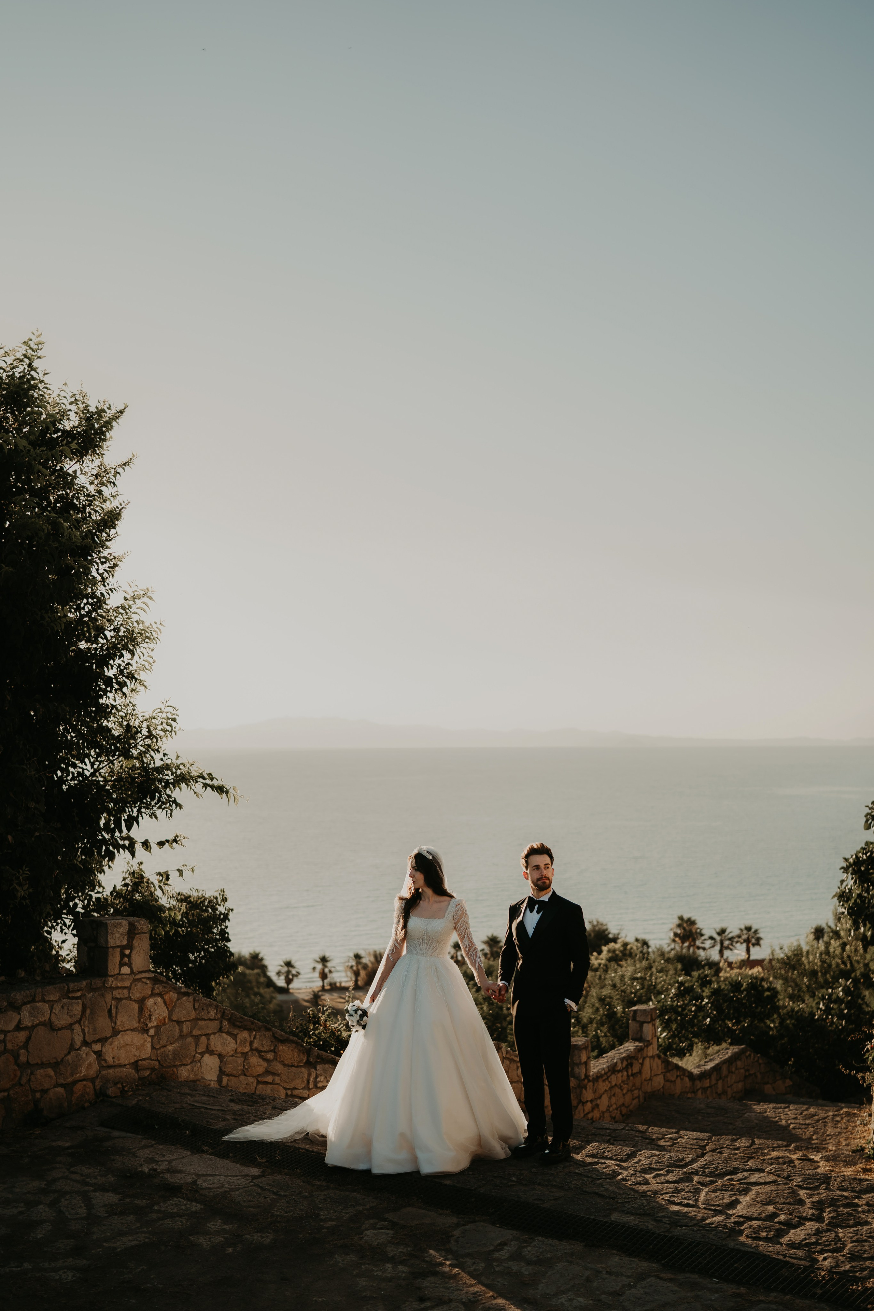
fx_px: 1274
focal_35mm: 35
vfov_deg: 54.4
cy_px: 656
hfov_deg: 37.9
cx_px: 437
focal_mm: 35
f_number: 1.8
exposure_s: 1/1250
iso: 100
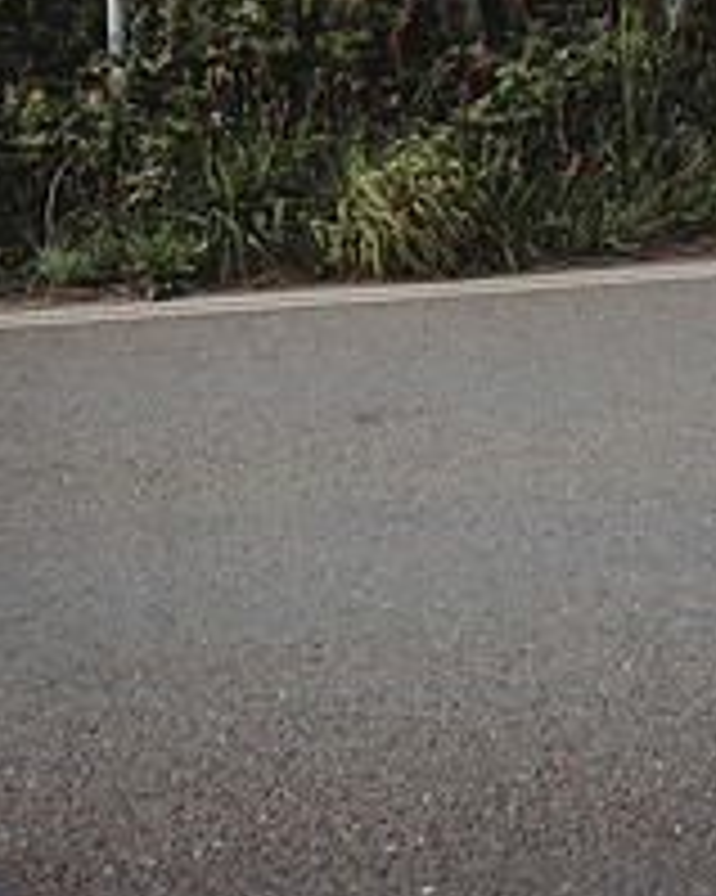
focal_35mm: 85
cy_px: -108
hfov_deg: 17.9
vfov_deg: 21.3
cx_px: 556
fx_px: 2253
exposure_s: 1/800
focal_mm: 40
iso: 100
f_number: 4
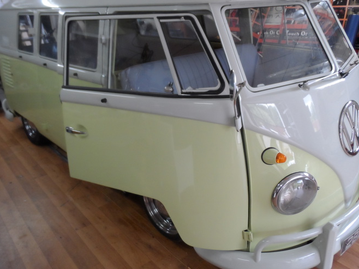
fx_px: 290
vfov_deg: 49.7
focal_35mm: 28
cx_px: 181
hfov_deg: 63.4
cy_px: 120
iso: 320
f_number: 3.2
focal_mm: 4
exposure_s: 1/30
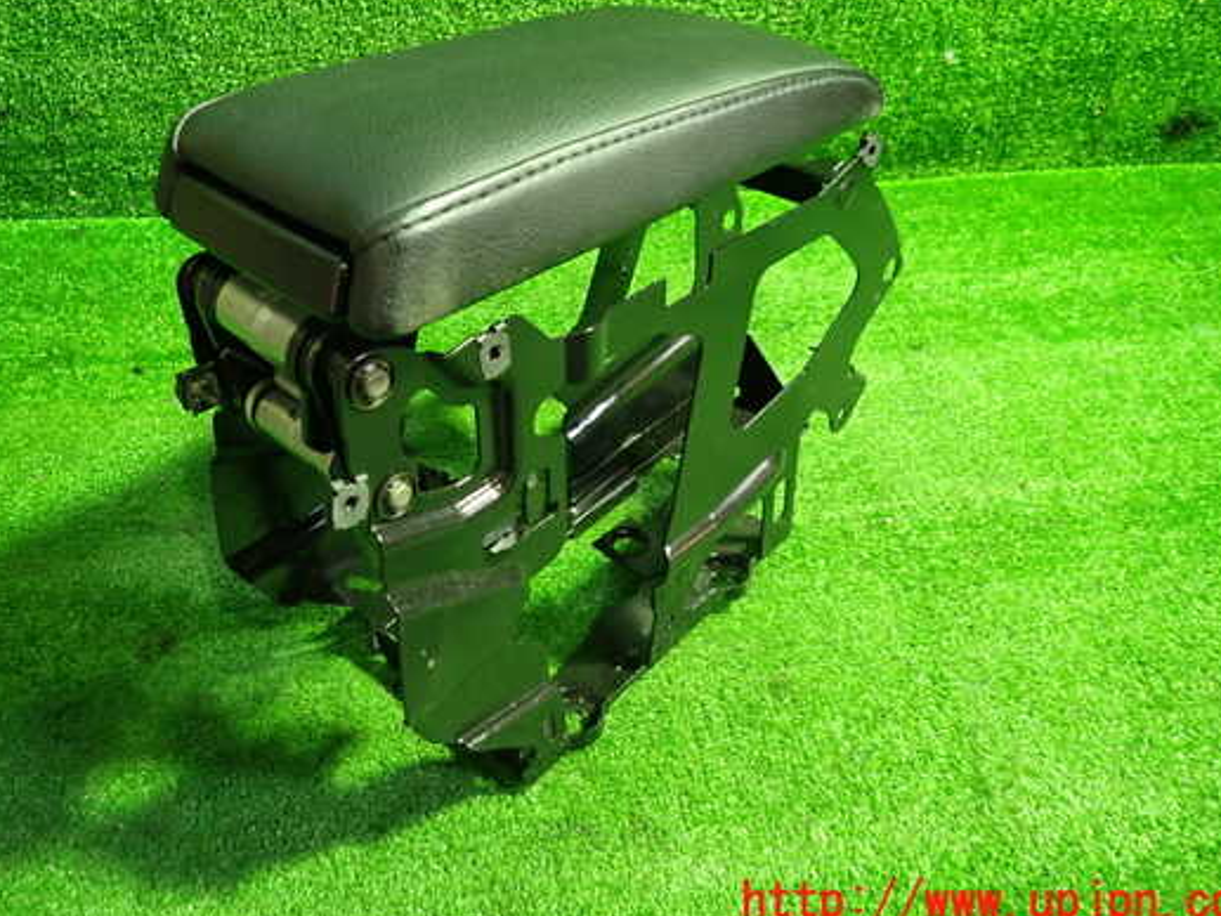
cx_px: 567
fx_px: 1023
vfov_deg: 48.1
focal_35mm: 29
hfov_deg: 61.6
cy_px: 401
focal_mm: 4.5
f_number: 2
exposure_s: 1/30
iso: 500
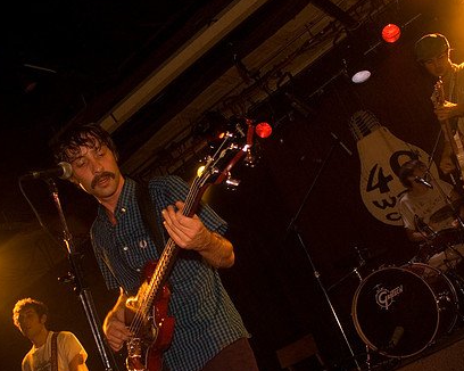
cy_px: 205
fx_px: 549
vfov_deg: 37.3
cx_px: 260
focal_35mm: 40
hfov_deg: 45.7
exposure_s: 1/60
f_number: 2.8
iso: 800
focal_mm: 20
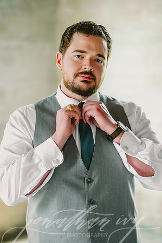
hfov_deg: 16.0
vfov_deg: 23.9
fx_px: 575
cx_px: 81
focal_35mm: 85
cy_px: 122
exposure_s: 1/320
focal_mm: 85
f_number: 2.2
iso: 400
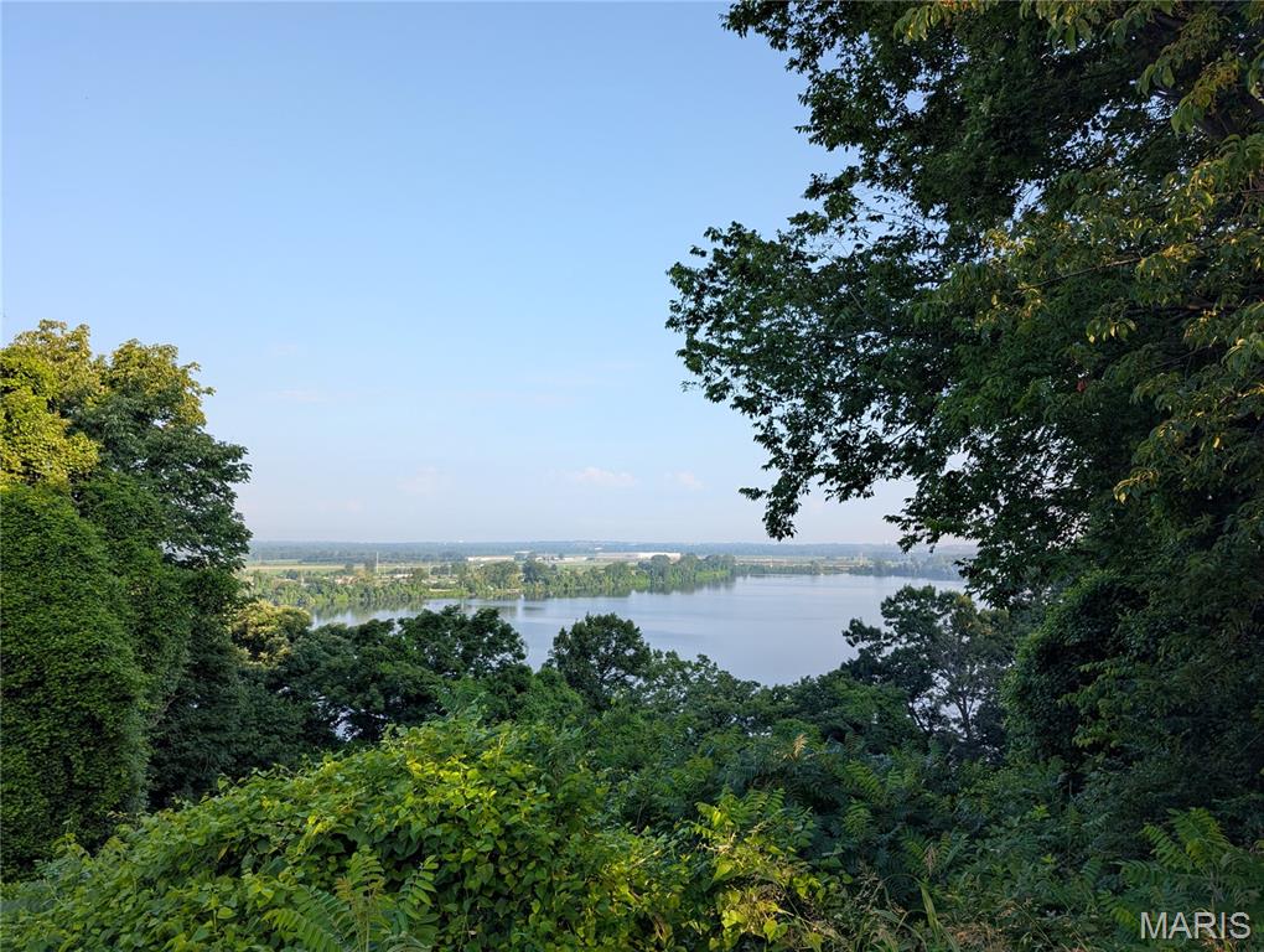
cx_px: 632
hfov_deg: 71.5
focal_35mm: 24
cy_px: 476
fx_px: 878
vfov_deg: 56.9
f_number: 1.68
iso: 28
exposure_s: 1/455
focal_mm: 6.9
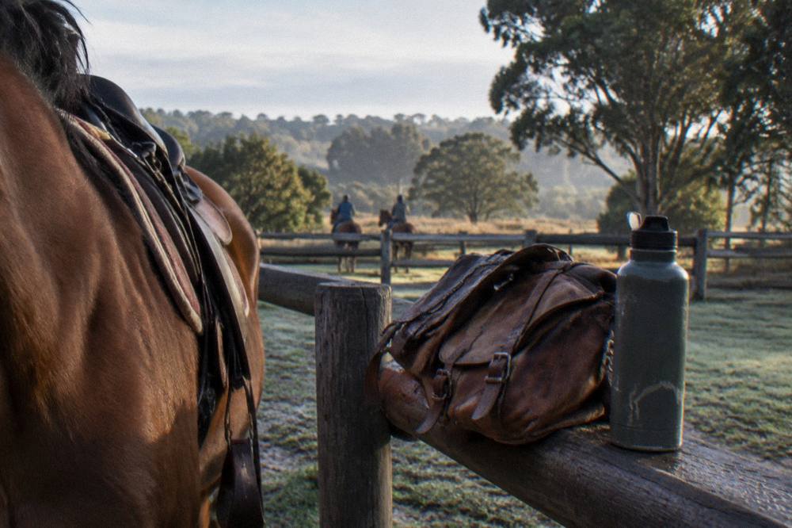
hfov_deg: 54.5
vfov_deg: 37.8
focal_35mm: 35
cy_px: 264
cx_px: 396
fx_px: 770
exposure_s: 1/320
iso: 800
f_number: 9
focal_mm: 35
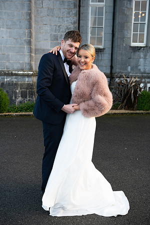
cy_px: 112
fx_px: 250
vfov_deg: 48.5
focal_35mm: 40
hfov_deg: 33.4
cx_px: 75
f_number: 3.5
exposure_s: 1/160
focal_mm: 40
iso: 160
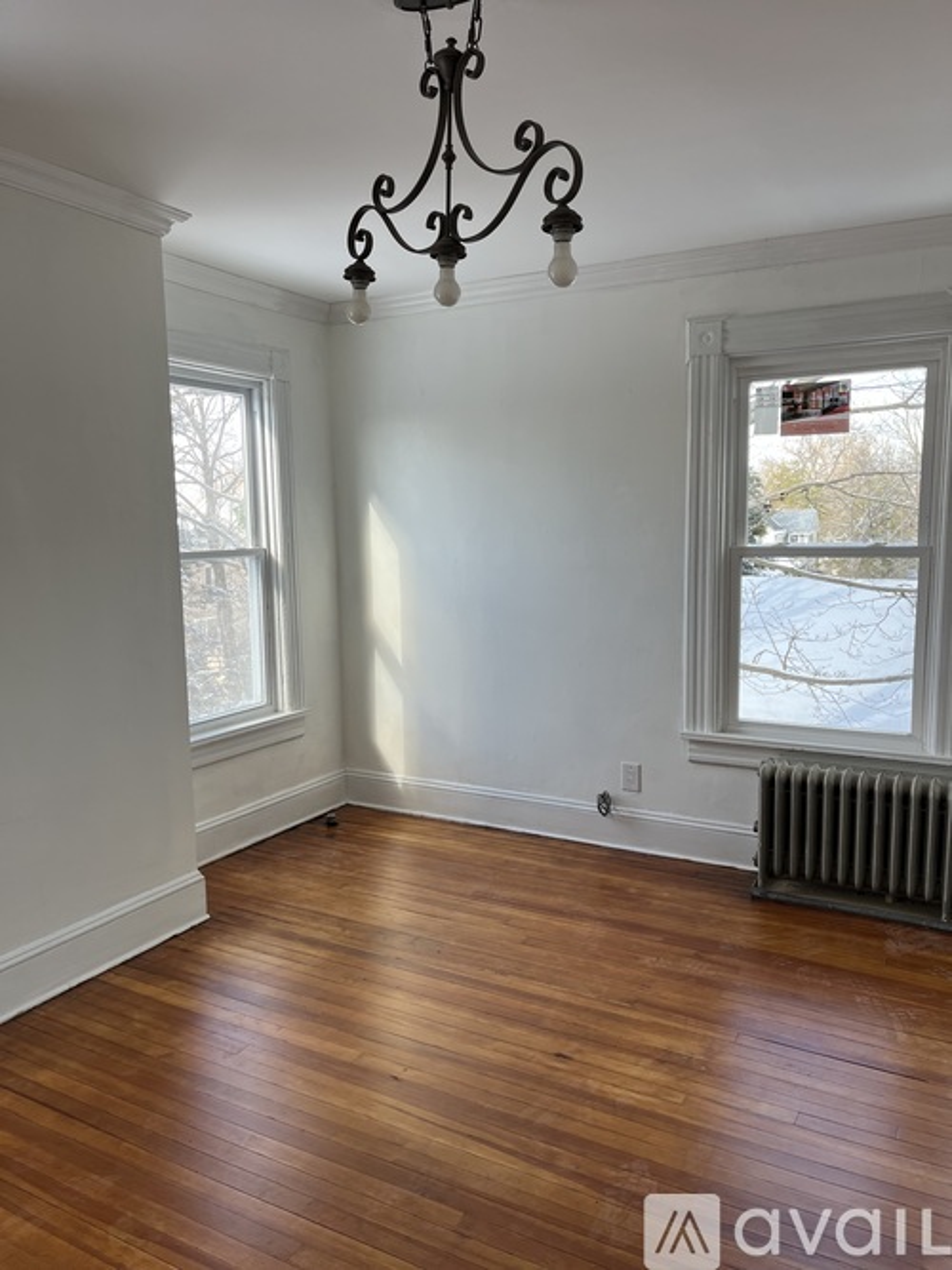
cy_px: 635
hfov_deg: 53.0
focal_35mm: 26
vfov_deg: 67.3
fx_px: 954
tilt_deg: -7.3
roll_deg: +1.0
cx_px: 476
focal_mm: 5.1
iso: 40
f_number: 1.6
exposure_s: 1/164
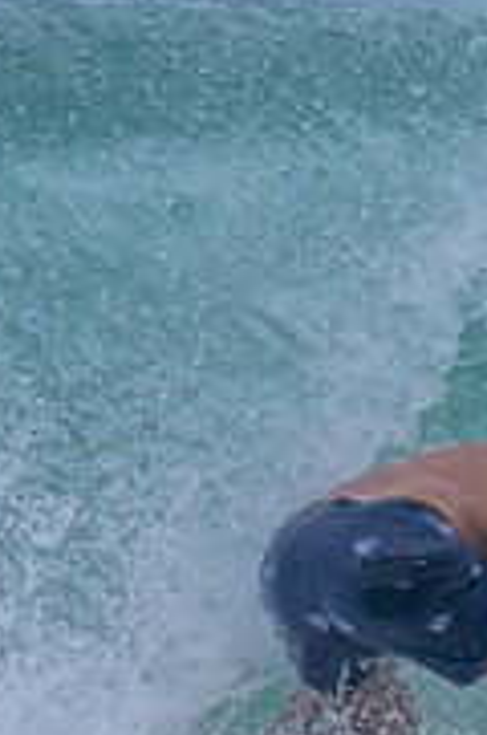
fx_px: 70413
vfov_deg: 0.6
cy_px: 605
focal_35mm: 3457
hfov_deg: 0.4
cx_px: 714
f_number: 11
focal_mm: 800
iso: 1000
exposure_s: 1/2000
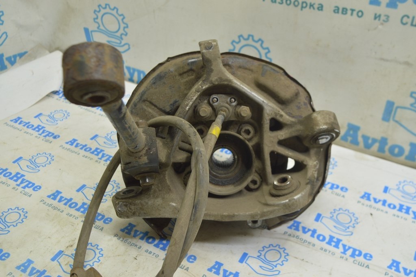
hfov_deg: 49.6
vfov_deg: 34.2
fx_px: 450
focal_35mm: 39
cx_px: 208
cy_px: 138
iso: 400
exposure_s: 1/20
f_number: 5.6
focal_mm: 26
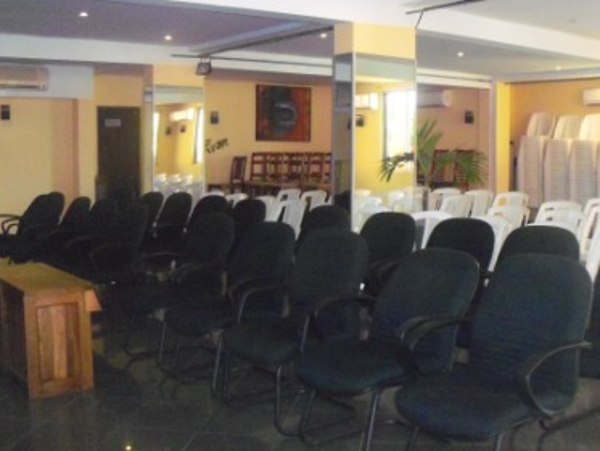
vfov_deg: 34.4
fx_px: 728
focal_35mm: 42
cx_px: 344
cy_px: 209
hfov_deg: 44.7
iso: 800
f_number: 3
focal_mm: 6.3
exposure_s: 1/60
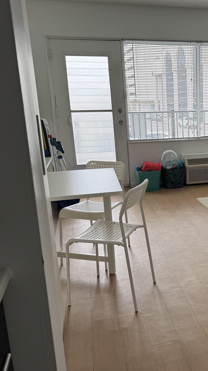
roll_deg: +1.4
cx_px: 189
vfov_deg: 56.6
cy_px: 186
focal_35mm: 35
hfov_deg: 32.0
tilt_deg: -14.9
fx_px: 343
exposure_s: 1/127
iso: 50
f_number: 1.78
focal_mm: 6.76
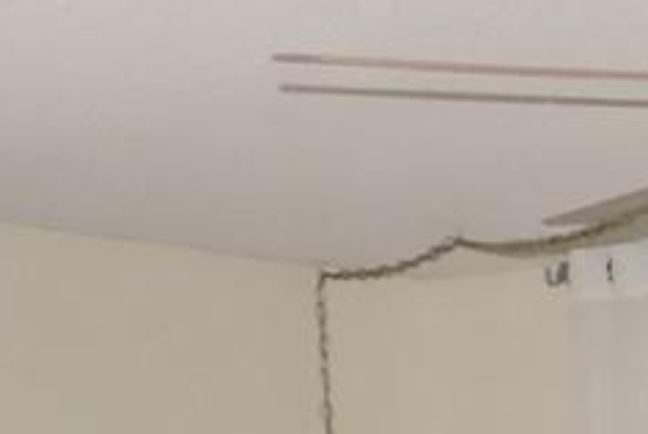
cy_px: 786
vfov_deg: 7.9
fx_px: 3046
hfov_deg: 9.6
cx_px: 1903
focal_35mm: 169
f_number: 3
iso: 200
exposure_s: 1/30
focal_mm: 4.3
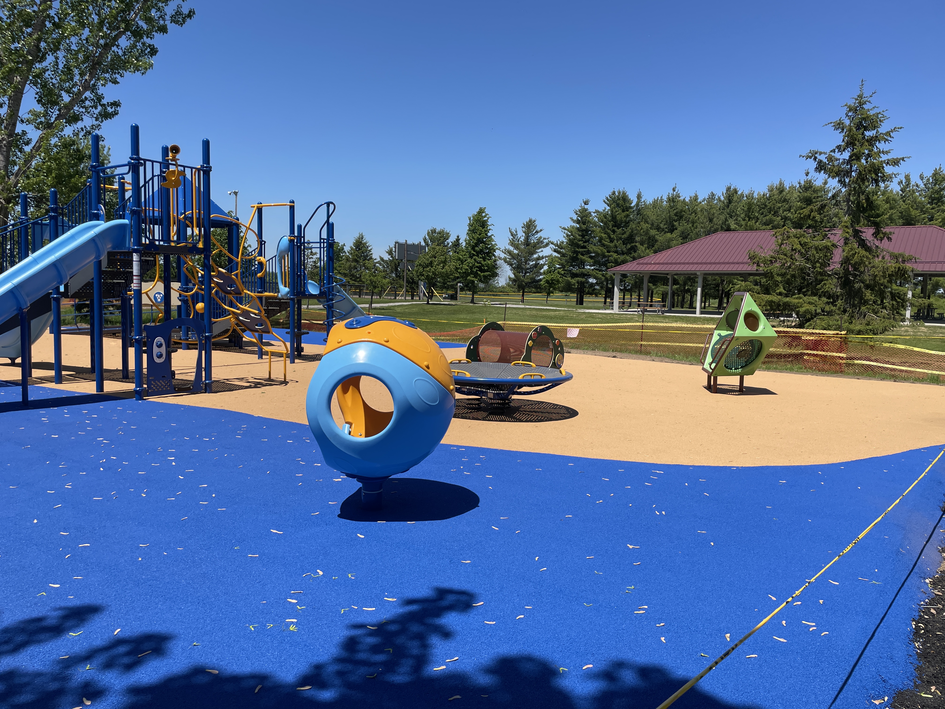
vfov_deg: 53.1
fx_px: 710
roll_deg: -0.8
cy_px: 354
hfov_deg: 67.3
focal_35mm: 26
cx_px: 472
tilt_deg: -4.8
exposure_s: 1/4132
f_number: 1.6
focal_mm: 4.2
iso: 32
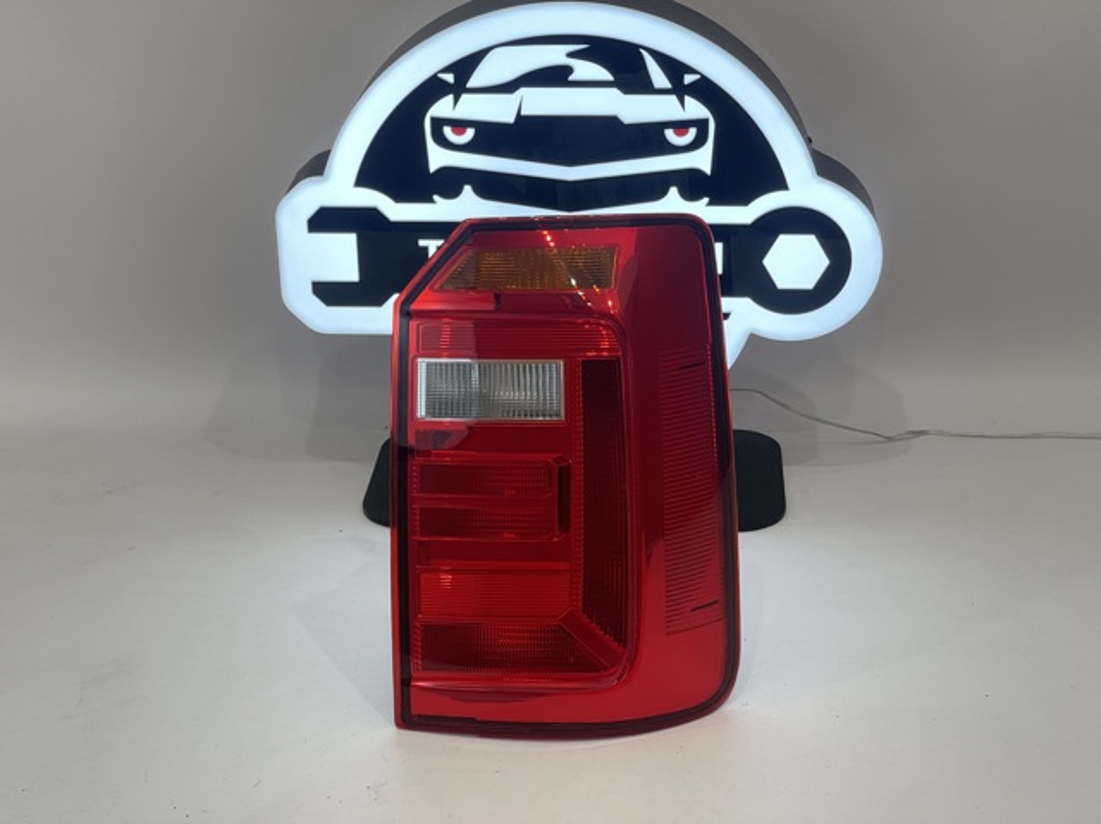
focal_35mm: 64
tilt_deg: -24.5
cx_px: 550
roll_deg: +2.0
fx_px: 2034
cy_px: 412
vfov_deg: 22.9
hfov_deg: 30.3
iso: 64
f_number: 2.2
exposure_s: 1/99
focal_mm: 7.5
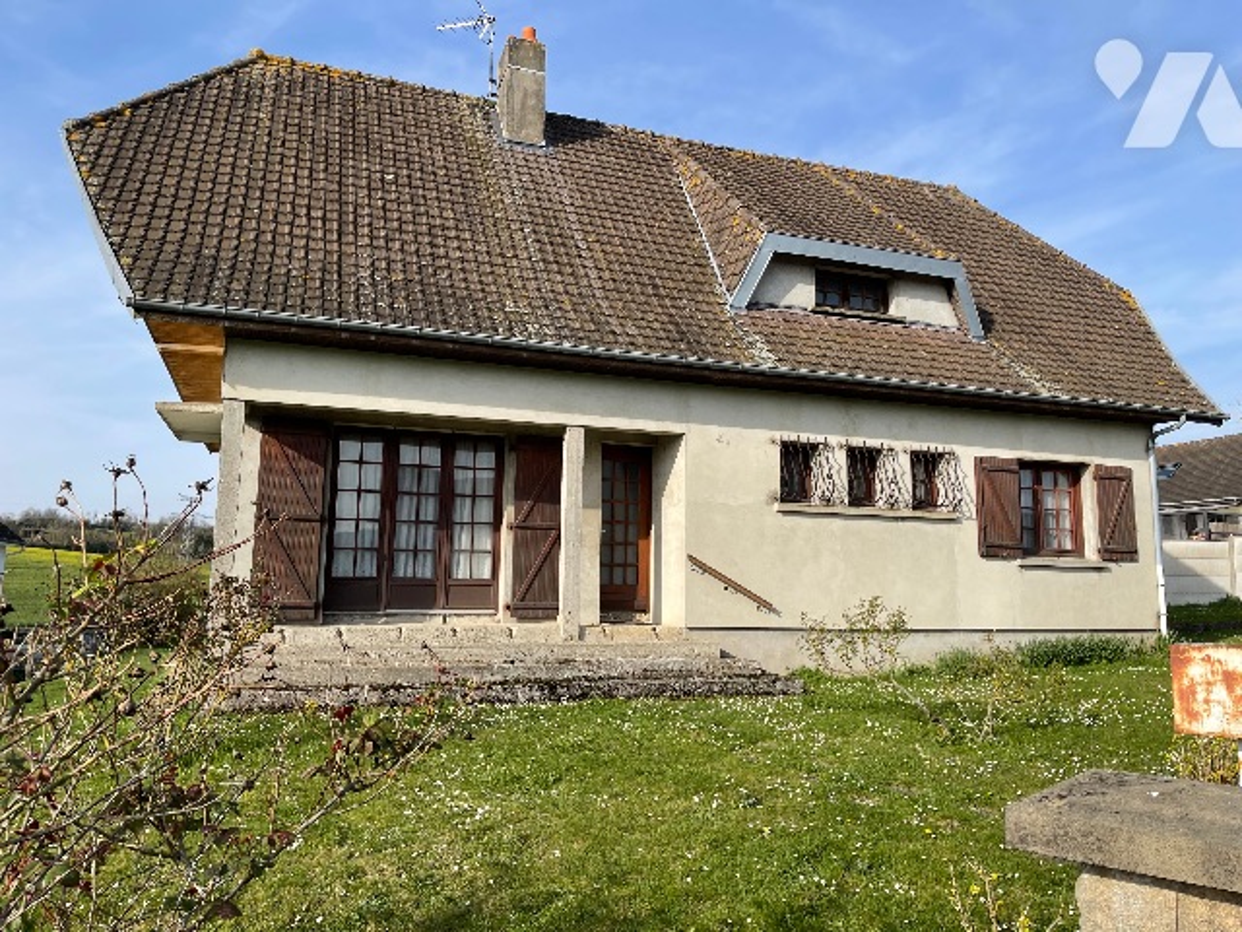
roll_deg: -1.0
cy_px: 466
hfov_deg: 69.4
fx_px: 897
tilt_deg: +8.6
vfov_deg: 54.9
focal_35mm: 25
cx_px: 621
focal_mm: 5.1
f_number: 1.6
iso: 32
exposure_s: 1/2786
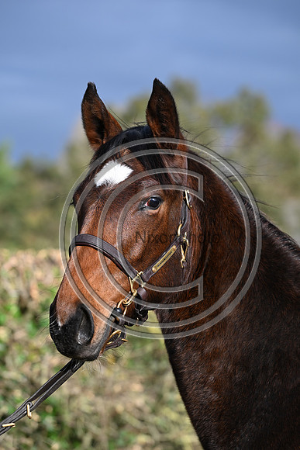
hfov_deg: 8.1
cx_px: 150
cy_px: 225
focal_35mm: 170
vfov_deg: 12.1
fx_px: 2124
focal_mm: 170
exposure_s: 1/1000
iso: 320
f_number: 5.6
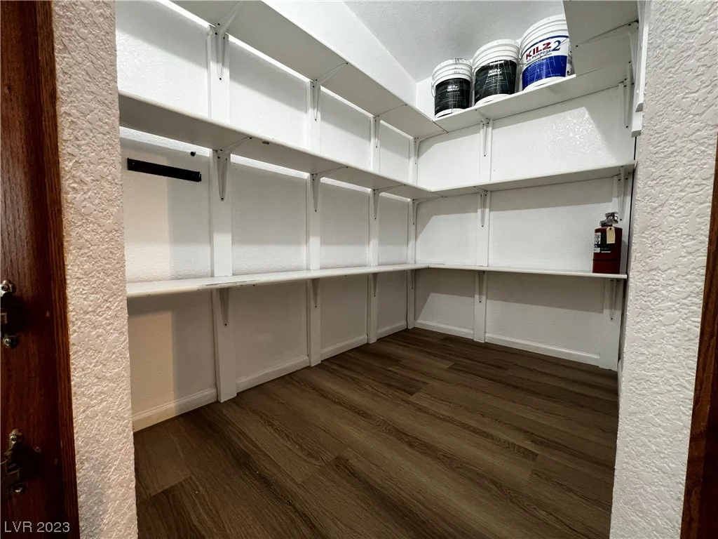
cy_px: 270
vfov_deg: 89.9
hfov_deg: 106.2
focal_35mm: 13
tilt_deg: -5.0
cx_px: 359
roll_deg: +0.0
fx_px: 270
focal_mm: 1.57
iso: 160
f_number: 1.8
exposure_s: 1/60
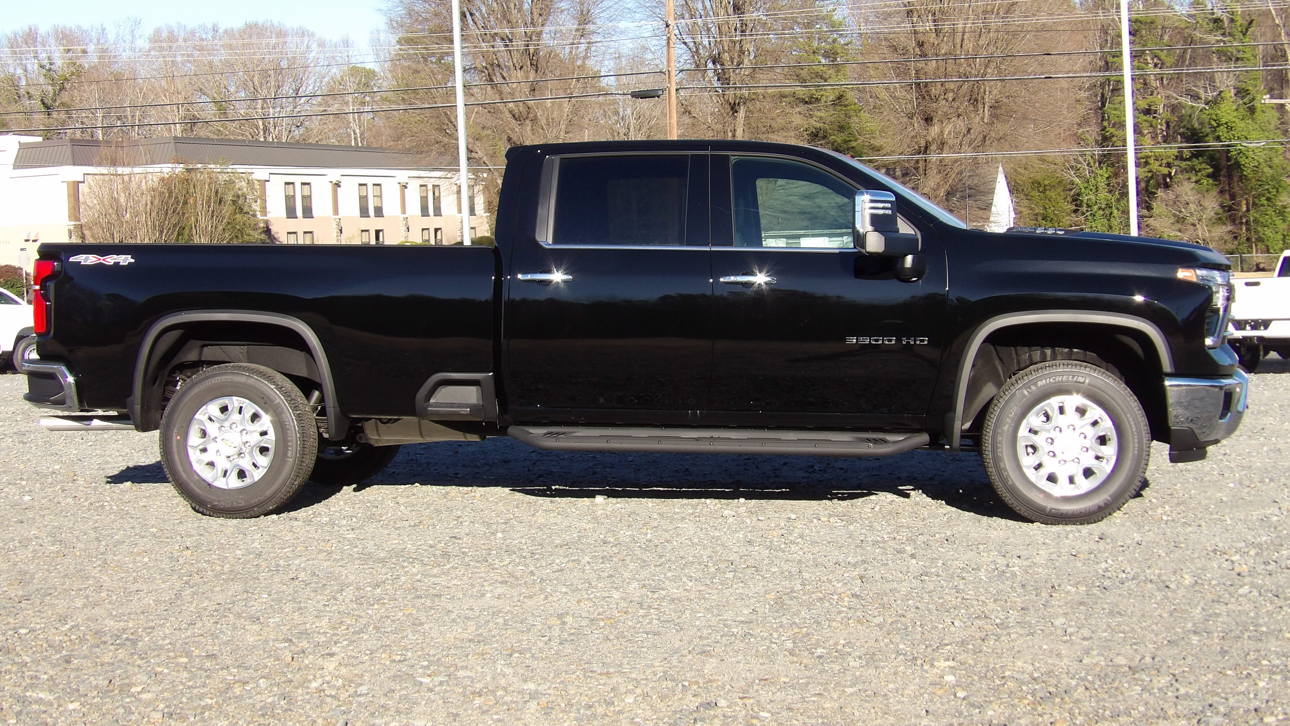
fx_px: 1745
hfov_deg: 40.6
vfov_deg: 23.5
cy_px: 316
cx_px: 649
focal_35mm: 51
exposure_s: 1/395
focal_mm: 8.2
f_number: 3.8
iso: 100
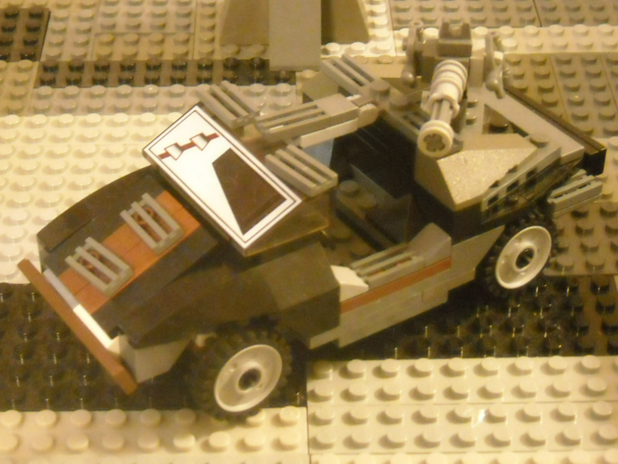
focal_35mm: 61
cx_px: 309
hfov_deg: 31.7
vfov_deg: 24.0
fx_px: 1089
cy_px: 232
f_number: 3.5
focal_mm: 9.87
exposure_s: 1/8
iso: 766
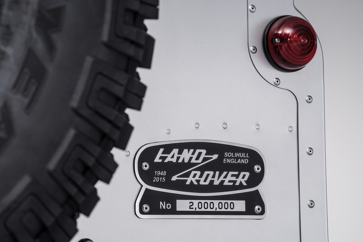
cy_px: 121
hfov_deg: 15.5
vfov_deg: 10.4
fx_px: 1331
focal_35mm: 132
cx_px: 182
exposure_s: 4
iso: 100
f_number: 8
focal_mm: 132
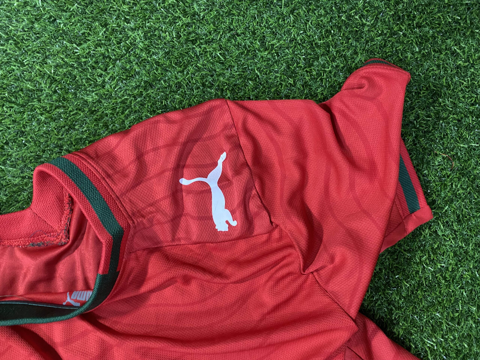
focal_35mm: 26
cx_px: 240
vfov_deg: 53.1
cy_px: 180
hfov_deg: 67.3
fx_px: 361
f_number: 1.8
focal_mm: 4.25
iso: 500
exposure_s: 1/25
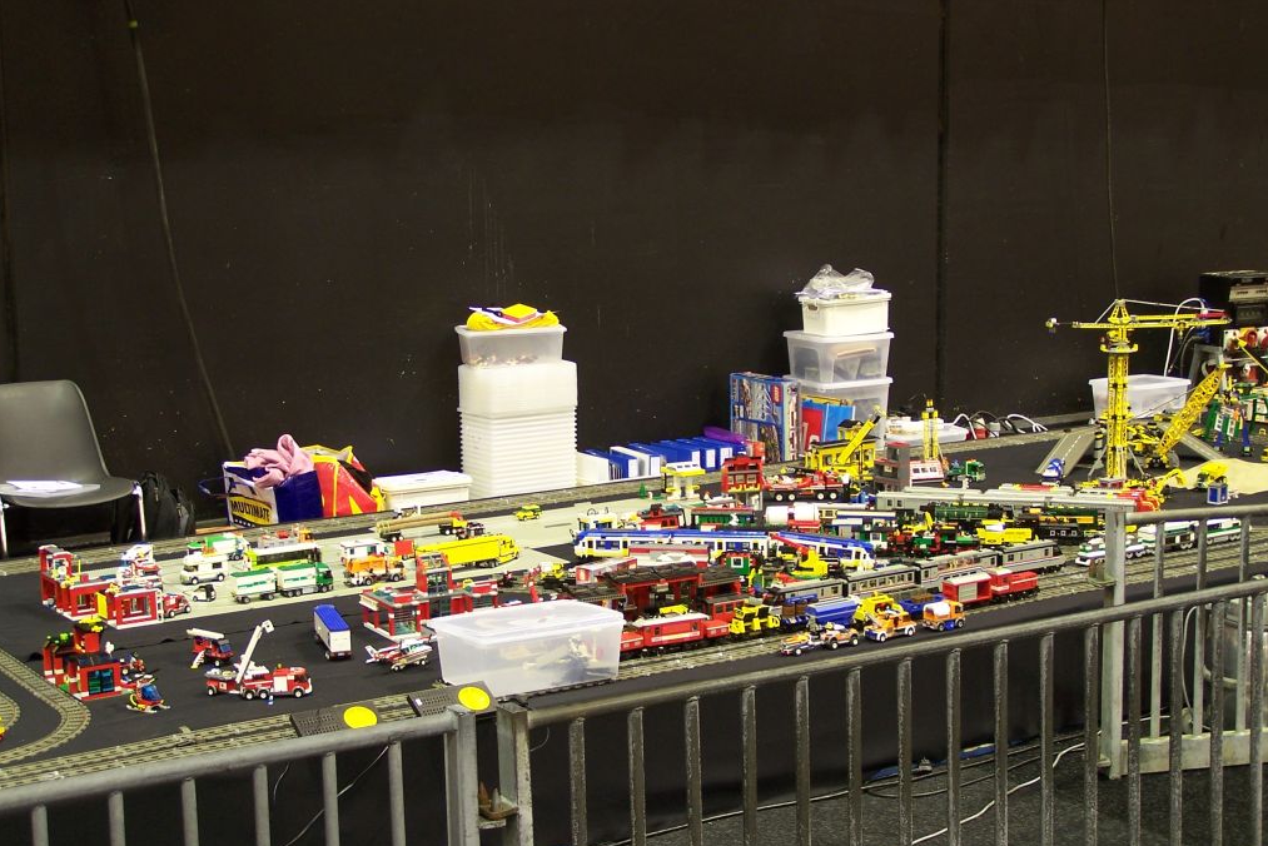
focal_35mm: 62
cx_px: 637
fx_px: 2184
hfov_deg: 32.4
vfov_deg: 21.9
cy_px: 459
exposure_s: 1/2
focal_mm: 9.8
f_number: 3.1
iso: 80
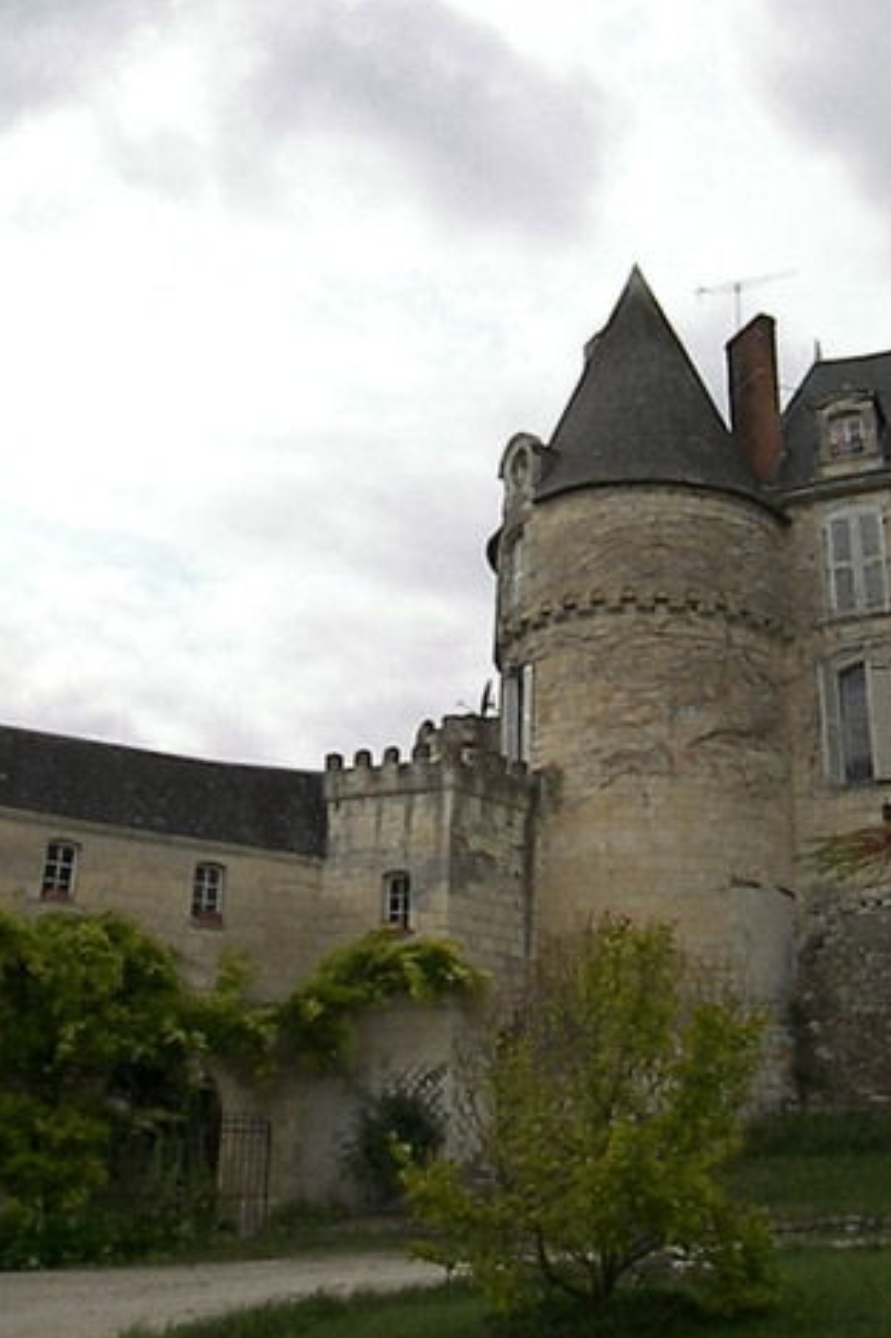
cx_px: 564
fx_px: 1263
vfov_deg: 55.8
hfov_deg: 38.6
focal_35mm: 34
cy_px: 660
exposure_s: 1/4000
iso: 400
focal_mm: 5.1
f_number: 5.6
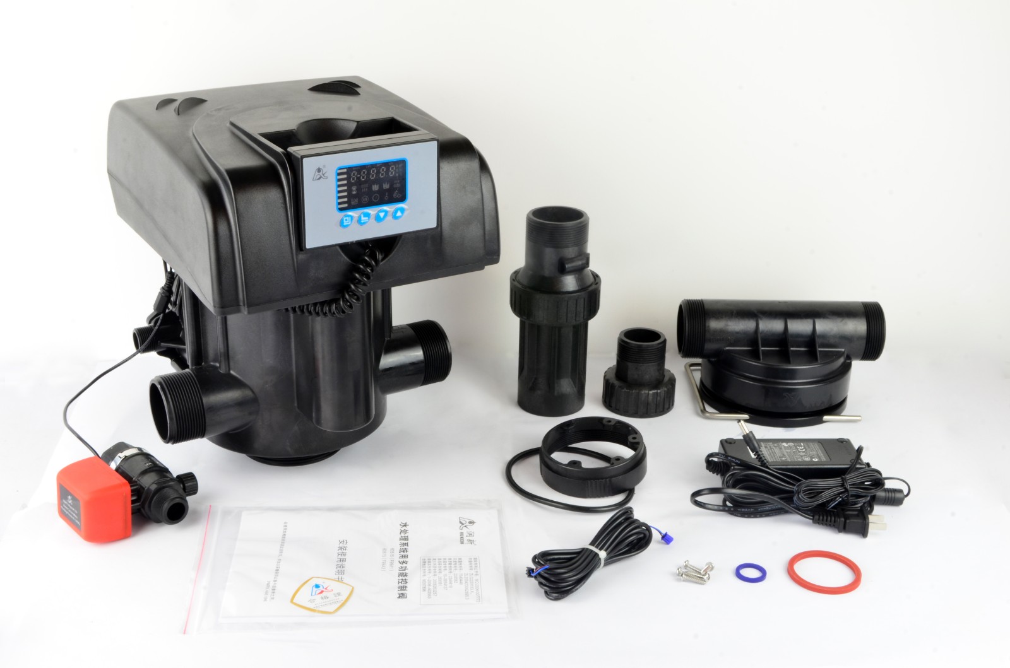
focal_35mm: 45
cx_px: 505
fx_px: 1260
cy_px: 334
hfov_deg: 43.7
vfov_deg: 29.7
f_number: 29
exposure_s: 1/2
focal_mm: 30
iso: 320
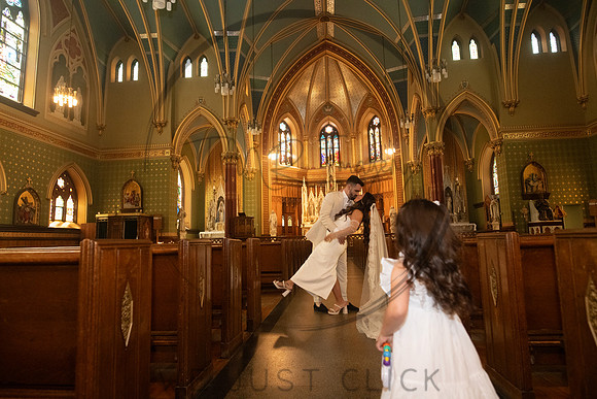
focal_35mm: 20
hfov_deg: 84.0
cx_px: 298
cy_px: 200
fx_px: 332
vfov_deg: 62.0
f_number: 3.5
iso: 6400
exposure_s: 1/160
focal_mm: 20
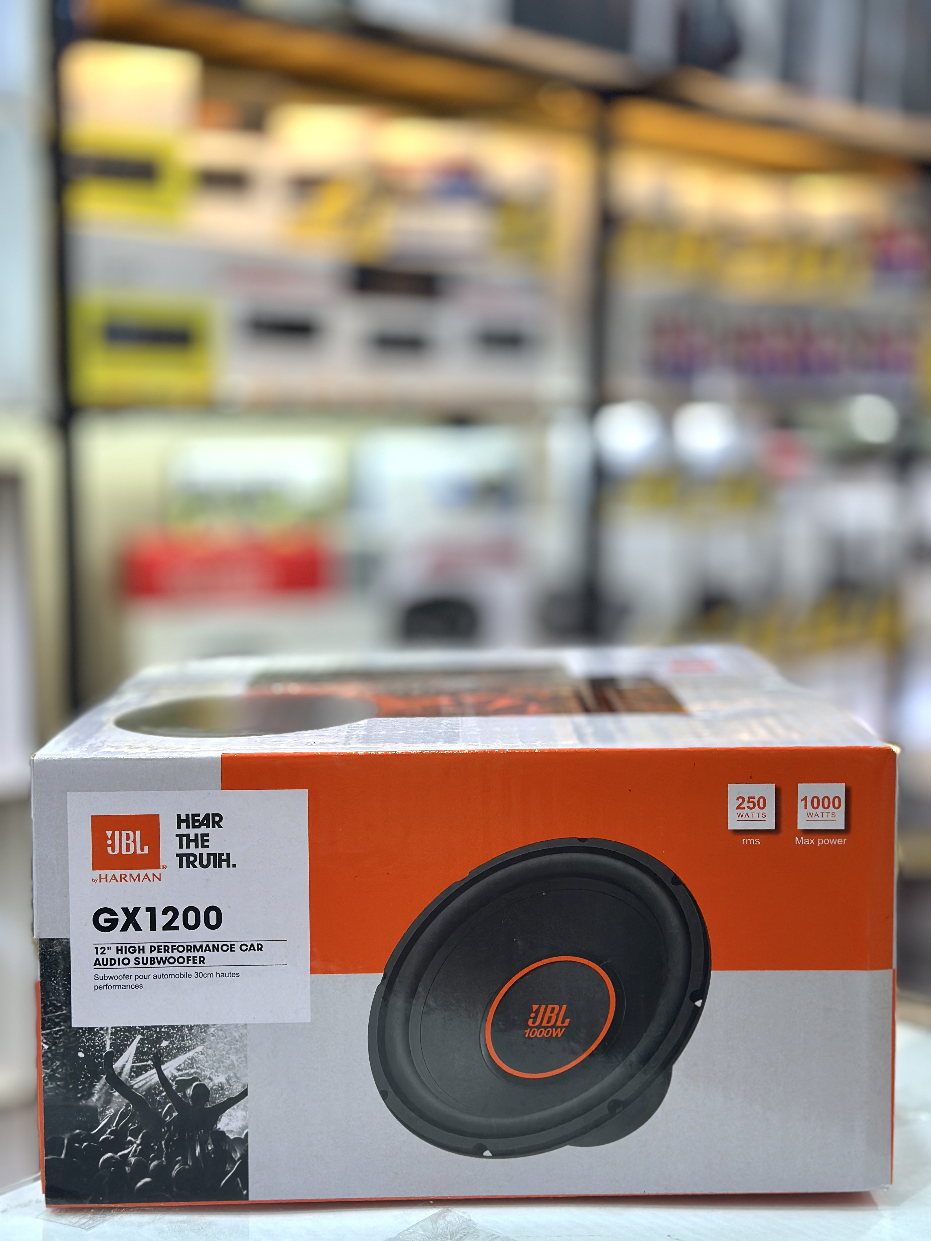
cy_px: 620
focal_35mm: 48
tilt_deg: -6.3
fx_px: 1721
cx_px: 466
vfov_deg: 39.7
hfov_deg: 30.3
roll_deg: -1.6
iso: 100
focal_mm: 6.86
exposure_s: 1/100
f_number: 1.78
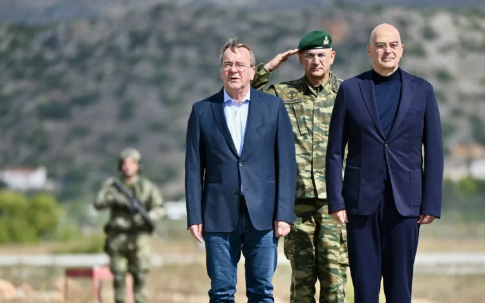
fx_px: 3675
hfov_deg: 7.5
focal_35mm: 278
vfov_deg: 4.7
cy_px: 199
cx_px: 286
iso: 160
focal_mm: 200
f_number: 2.8
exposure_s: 1/5000
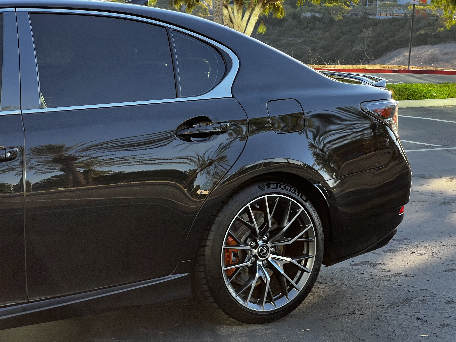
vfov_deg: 19.1
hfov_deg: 25.3
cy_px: 171
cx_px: 228
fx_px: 1014
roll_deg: +0.0
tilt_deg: -10.1
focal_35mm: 77
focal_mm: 9
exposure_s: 1/115
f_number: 2.8
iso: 32
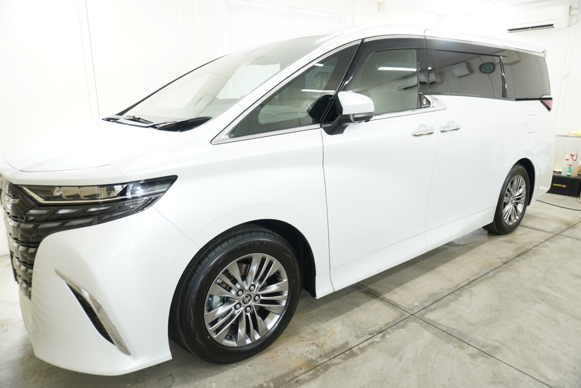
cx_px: 290
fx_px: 388
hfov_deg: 73.7
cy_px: 194
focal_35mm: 24
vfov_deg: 53.2
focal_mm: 16
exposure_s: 1/30
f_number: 3.5
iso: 200
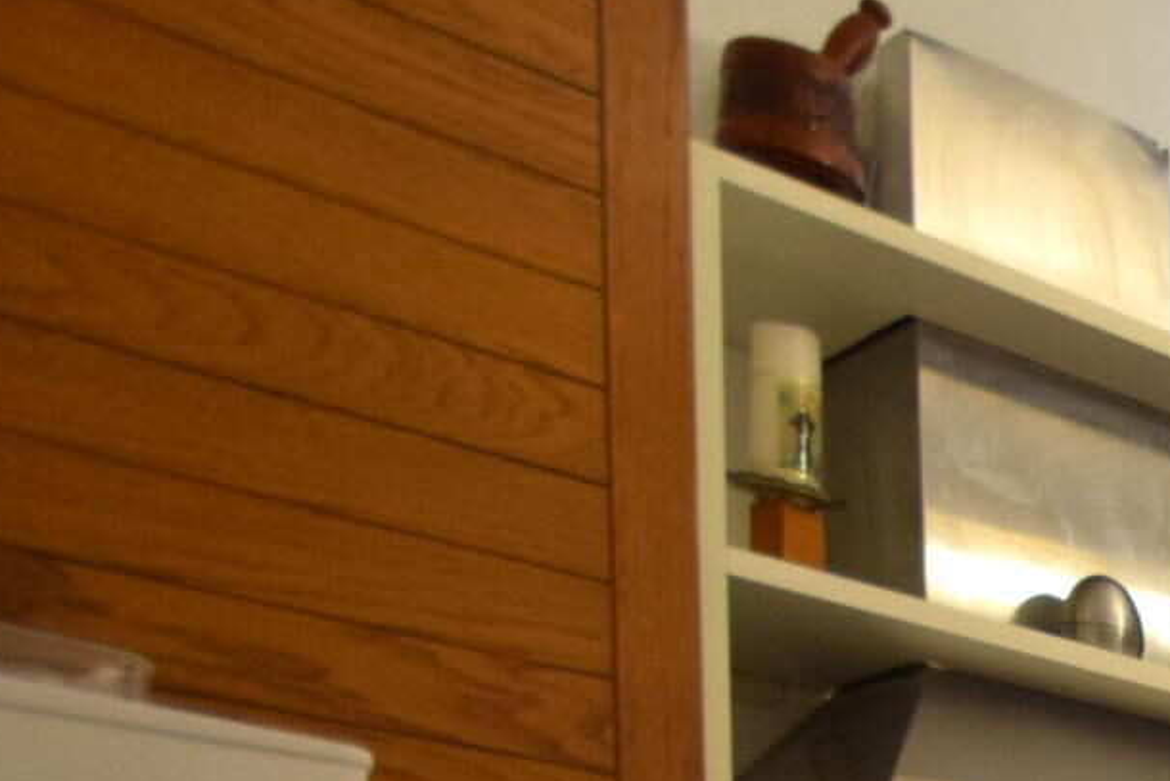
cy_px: 1420
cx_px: 2211
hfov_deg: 20.6
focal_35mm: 59
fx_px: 1918
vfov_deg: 18.1
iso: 800
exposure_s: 1/60
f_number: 3.5
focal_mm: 10
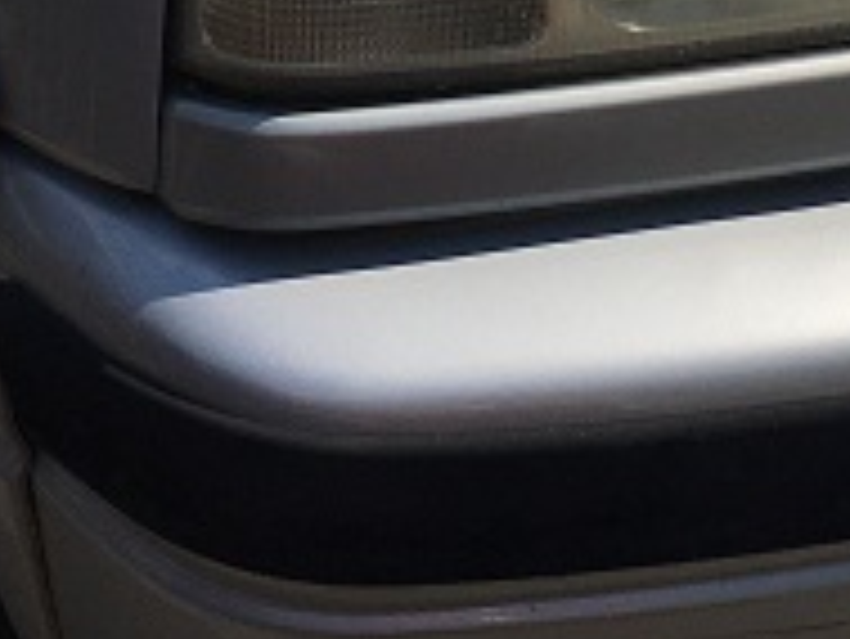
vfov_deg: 11.5
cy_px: -317
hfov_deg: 15.7
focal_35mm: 124
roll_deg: +0.1
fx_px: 3047
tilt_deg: -13.9
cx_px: 762
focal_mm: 4.15
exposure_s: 1/3846
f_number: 2.2
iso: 25
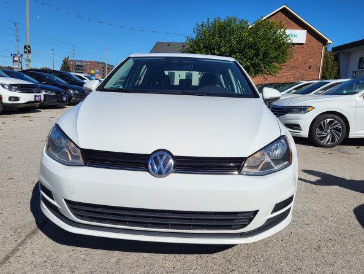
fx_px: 295
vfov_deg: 49.8
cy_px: 131
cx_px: 181
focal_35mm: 28
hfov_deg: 63.4
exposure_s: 1/6134
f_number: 1.8
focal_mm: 5.4
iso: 40
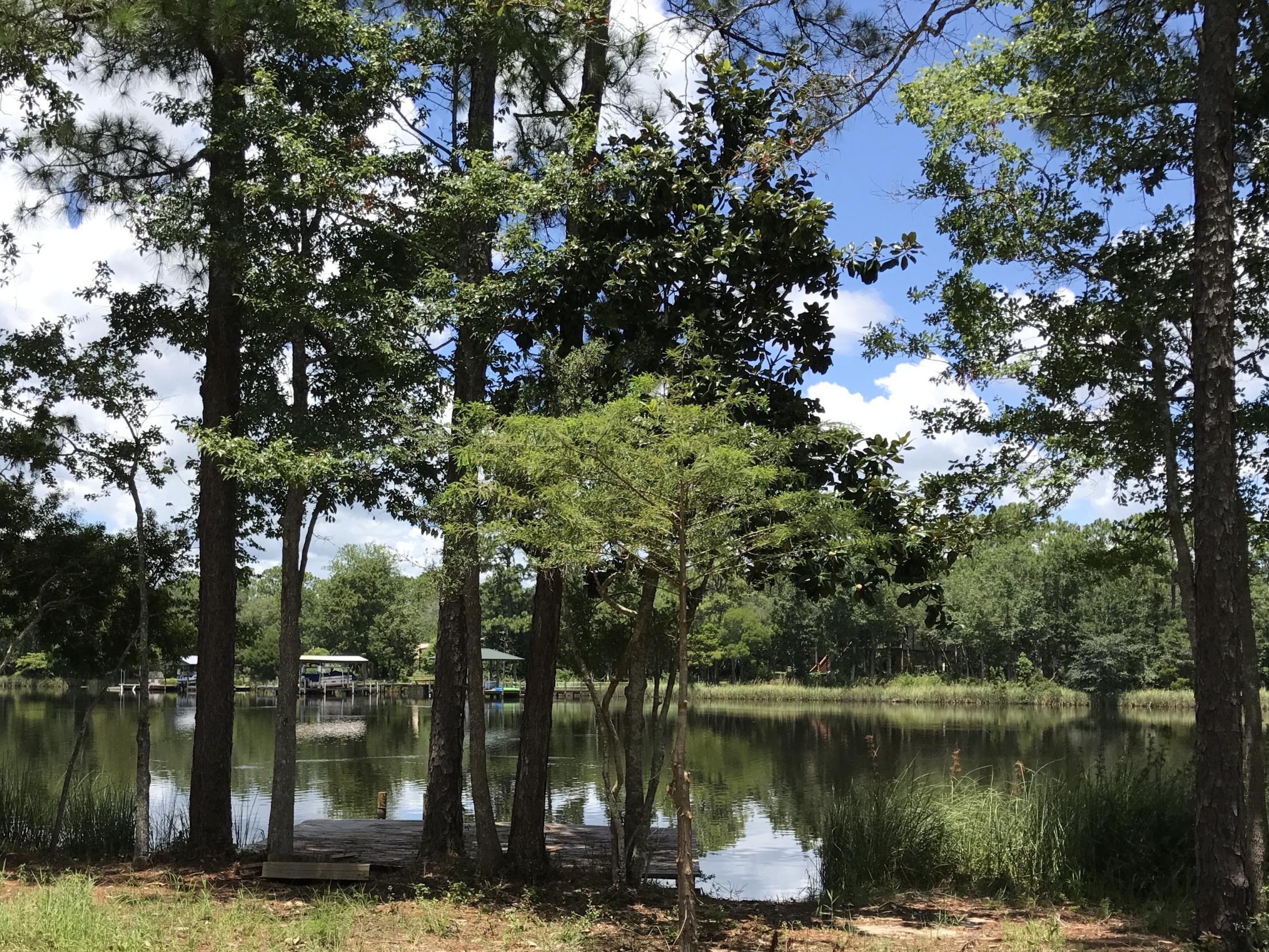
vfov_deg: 37.5
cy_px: 605
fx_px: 1393
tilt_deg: +3.3
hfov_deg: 48.7
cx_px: 521
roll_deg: -1.1
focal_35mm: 38
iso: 20
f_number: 1.8
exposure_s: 1/1546
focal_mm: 3.99
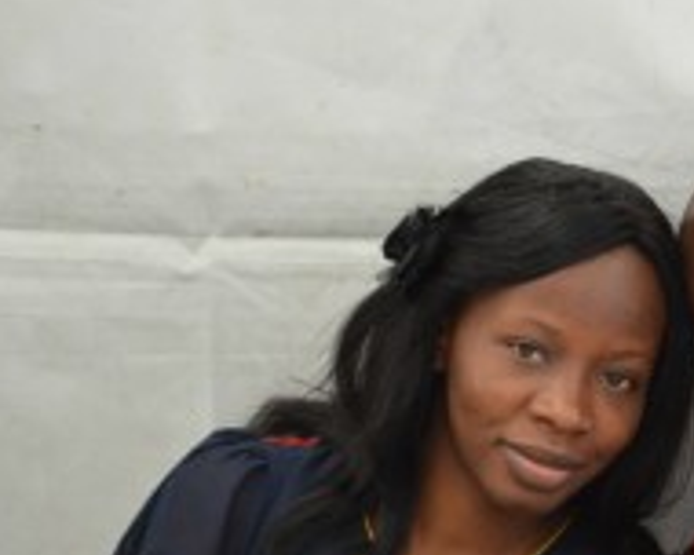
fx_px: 3800
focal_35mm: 185
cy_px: 285
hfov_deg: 10.3
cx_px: 807
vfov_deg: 8.4
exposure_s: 1/80
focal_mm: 50
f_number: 5.6
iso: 400
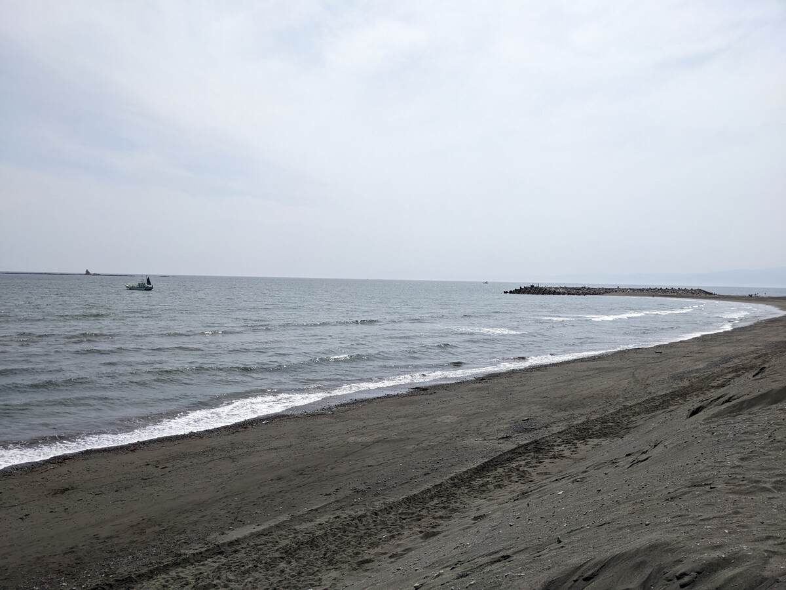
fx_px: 613
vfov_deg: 51.4
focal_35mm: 27
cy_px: 295
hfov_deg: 65.3
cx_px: 393
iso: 88
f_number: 1.73
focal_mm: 4.38
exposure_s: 1/7812
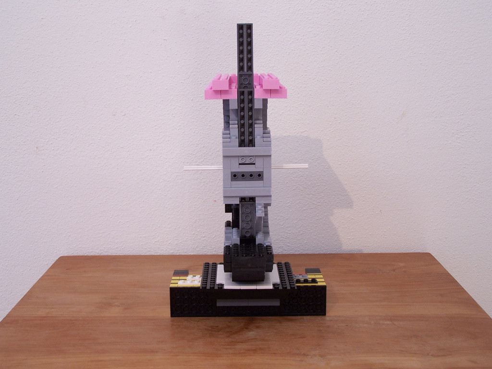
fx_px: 796
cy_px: 184
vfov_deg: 26.1
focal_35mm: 56
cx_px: 246
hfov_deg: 34.3
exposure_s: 1/6
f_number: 3.1
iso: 80
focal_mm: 9.3
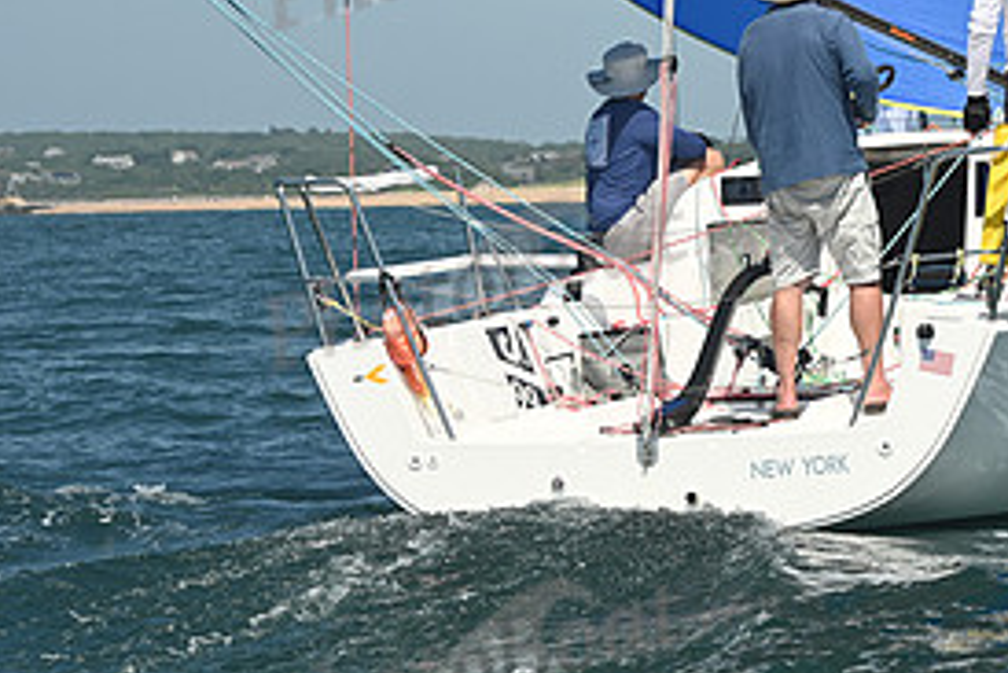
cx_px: 975
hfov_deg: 8.8
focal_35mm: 233
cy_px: 414
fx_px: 6527
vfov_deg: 5.9
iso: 320
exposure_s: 1/1000
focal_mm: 110
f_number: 10
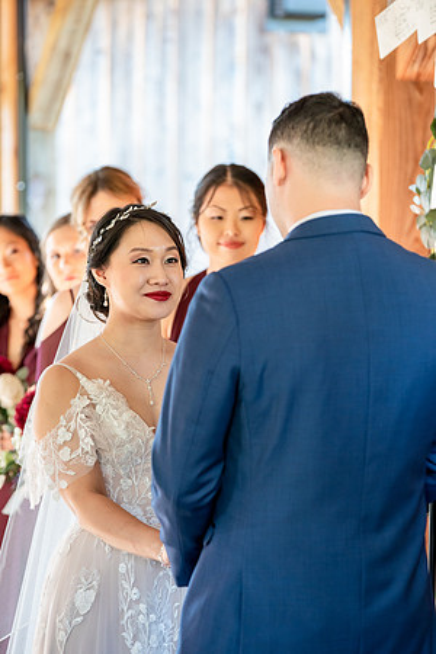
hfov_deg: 10.4
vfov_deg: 15.5
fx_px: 2398
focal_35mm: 132
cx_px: 218
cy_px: 327
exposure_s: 1/200
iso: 2000
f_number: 4
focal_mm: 132
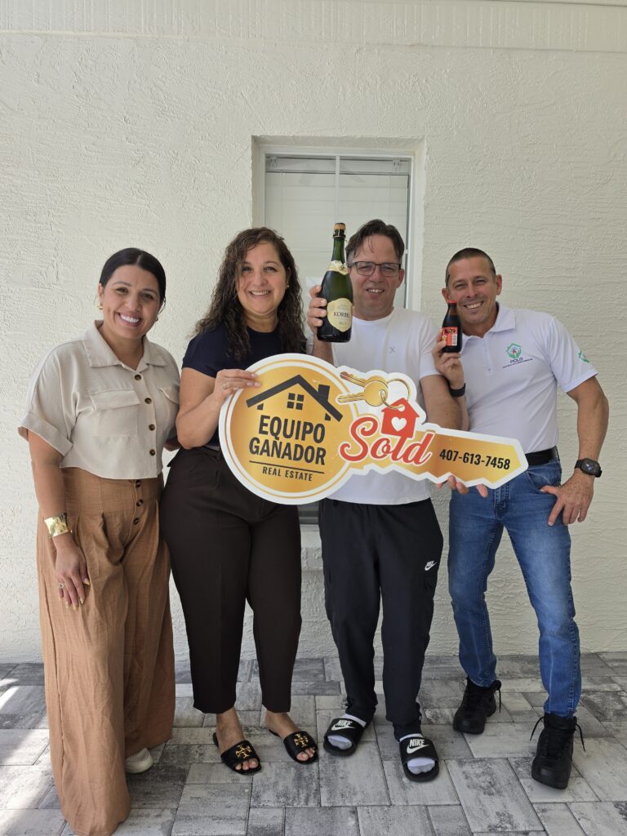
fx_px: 555
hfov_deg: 58.9
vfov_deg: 73.9
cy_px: 418
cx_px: 314
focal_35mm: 23
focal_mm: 6.5
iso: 20
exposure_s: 1/359
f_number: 1.4
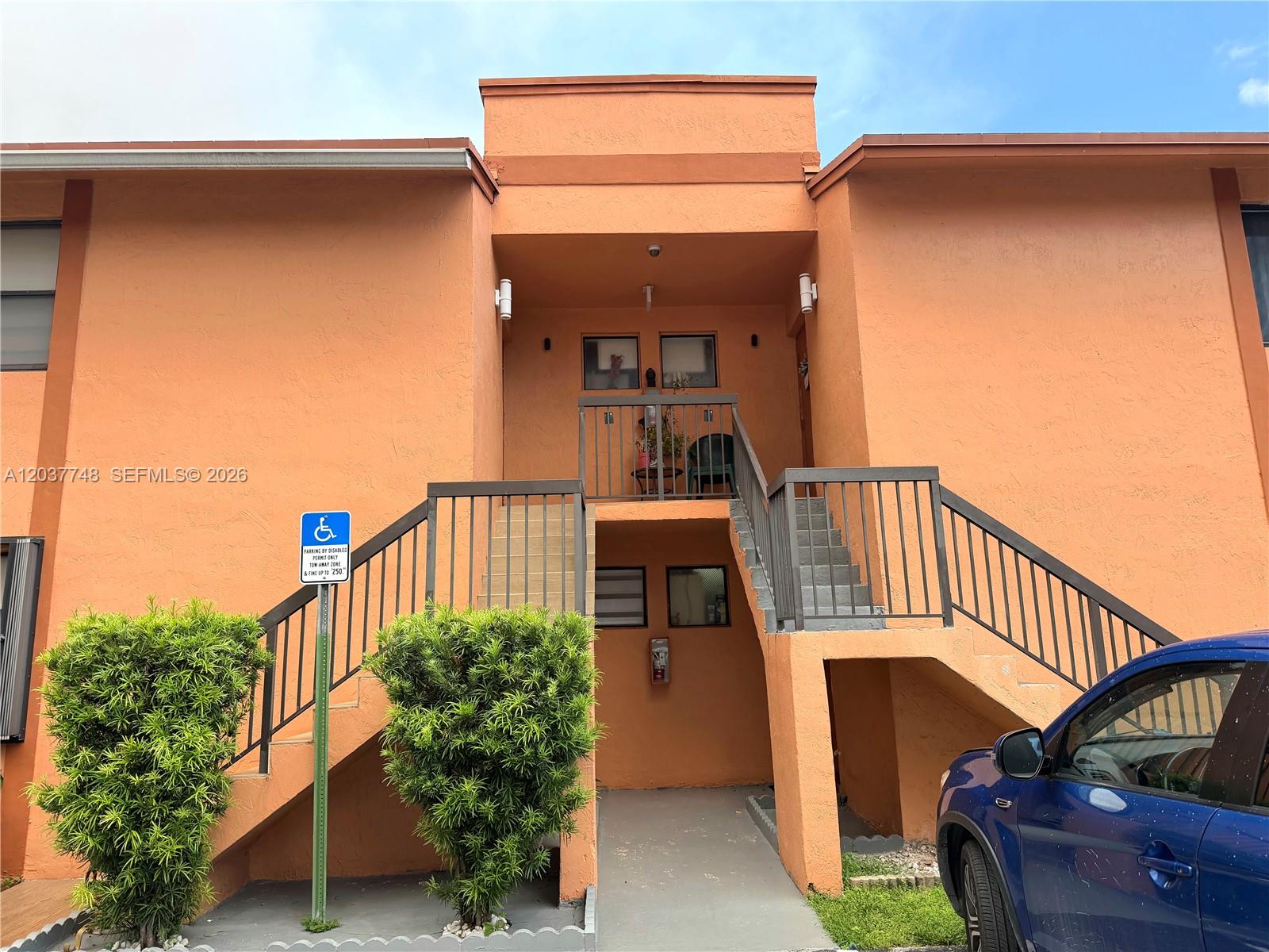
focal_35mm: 24
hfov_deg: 71.6
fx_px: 880
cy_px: 476
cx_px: 634
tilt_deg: +12.1
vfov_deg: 56.8
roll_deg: +3.2
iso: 100
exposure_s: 1/1667
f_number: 1.78
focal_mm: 6.76
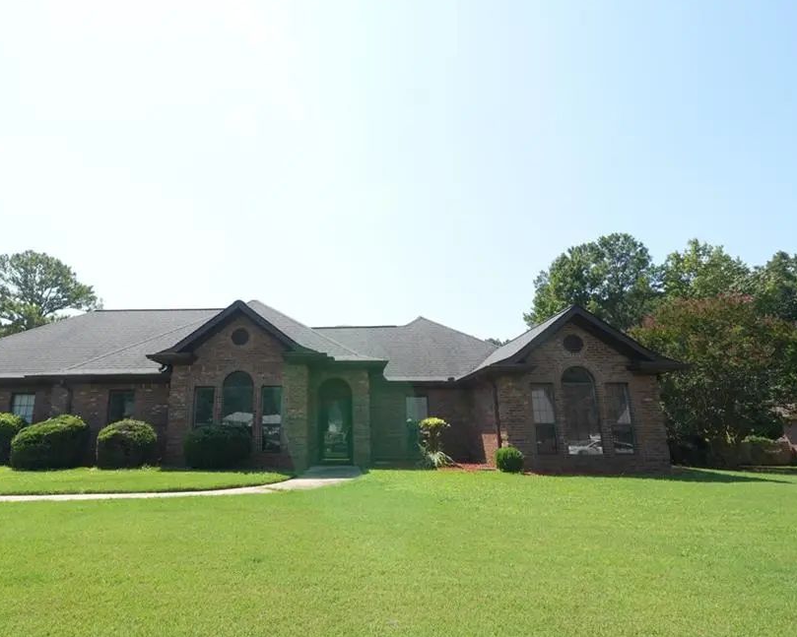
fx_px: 462
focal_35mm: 20
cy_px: 314
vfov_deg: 69.2
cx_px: 319
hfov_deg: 80.6
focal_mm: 11
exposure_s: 1/125
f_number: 13
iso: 250
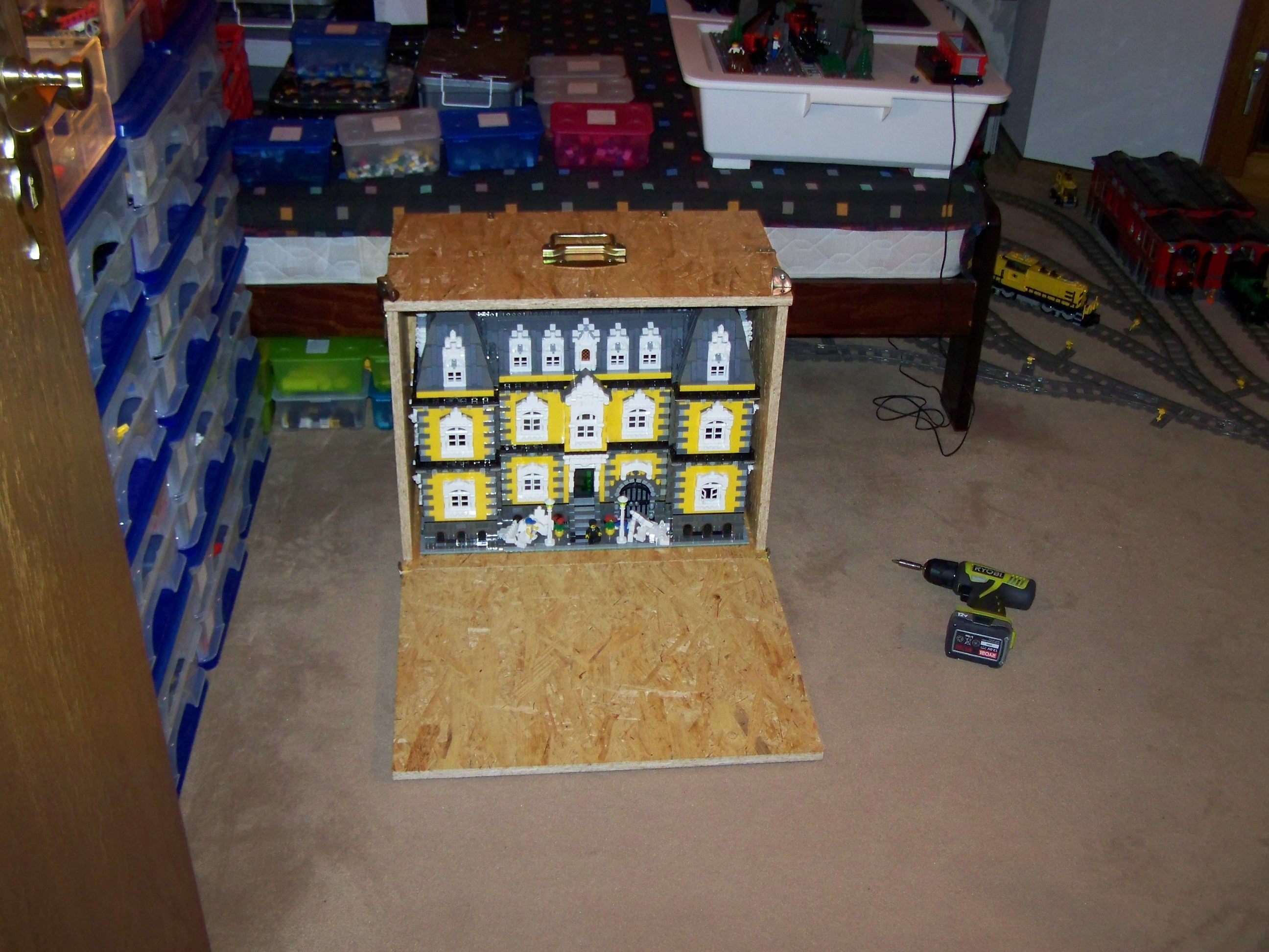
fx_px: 1393
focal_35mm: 38
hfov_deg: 49.0
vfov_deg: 37.7
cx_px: 634
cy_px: 476
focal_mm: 6.3
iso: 200
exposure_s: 1/30
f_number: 2.8
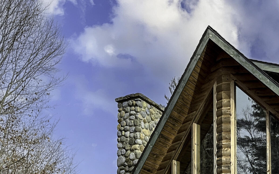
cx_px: 240
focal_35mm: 64
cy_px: 226
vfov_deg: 18.8
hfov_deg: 30.8
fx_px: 487
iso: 80
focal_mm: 6.86
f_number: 1.8
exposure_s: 1/1700
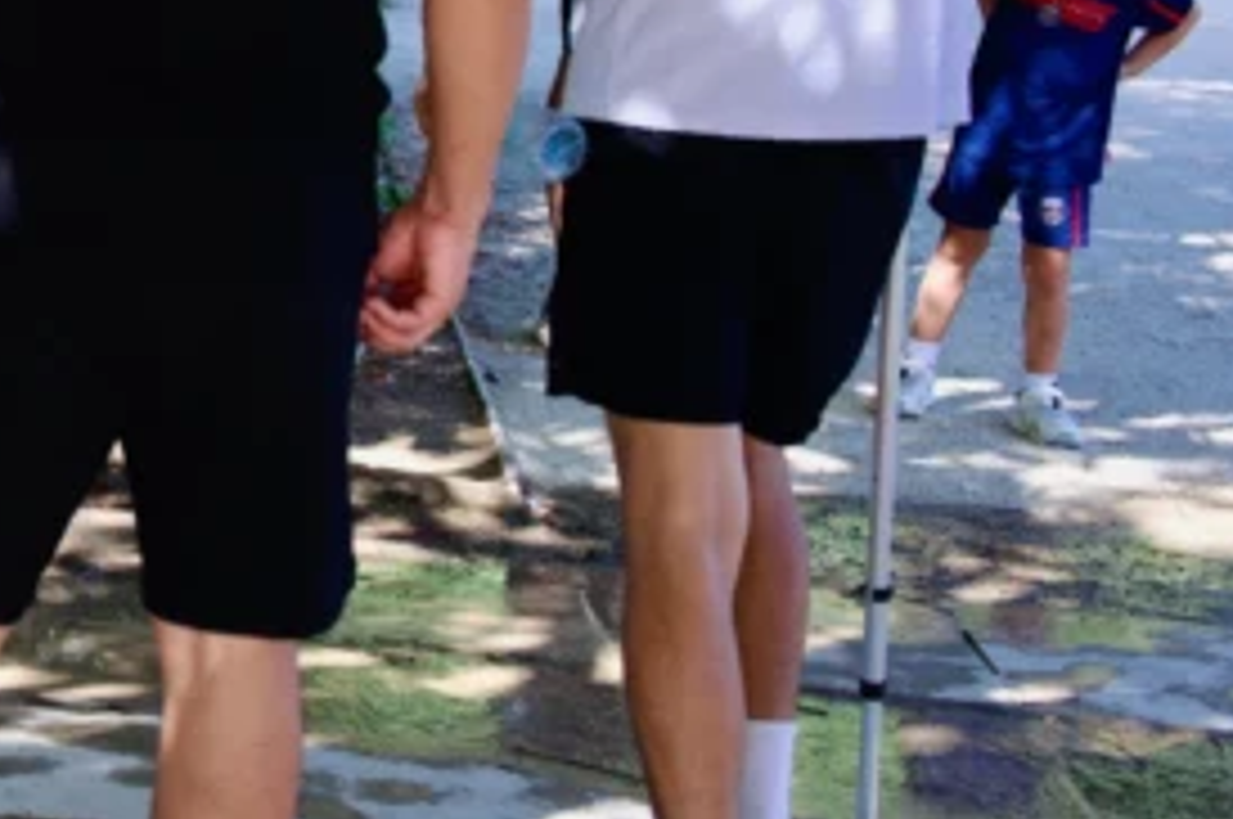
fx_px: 4002
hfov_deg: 16.4
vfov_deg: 11.5
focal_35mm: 117
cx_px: -468
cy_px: -137
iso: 100
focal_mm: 40
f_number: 6.3
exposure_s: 1/250
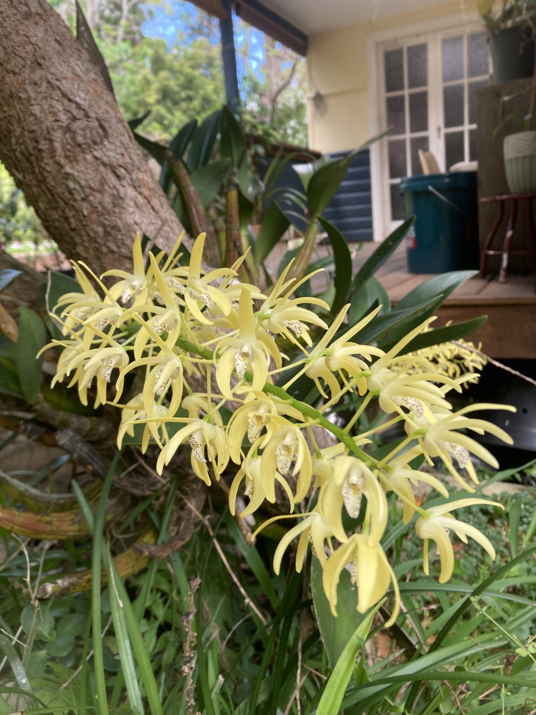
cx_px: 268
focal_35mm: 28
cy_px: 358
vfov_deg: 63.4
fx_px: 578
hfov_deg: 49.7
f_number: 1.8
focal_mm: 3.99
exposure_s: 1/121
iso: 25
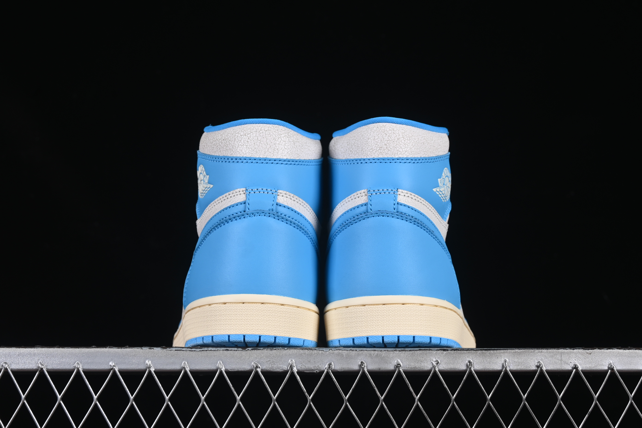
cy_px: 214
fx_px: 1337
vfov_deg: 18.2
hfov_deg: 27.0
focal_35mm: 75
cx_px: 321
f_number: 8
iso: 160
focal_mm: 50
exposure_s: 1/80
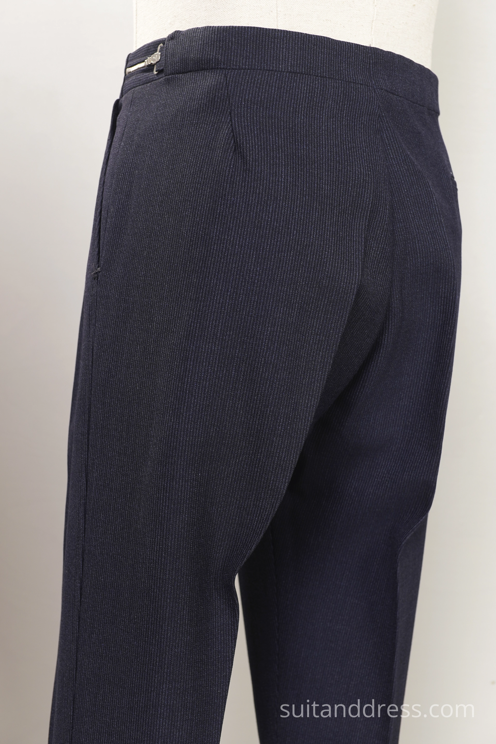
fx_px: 992
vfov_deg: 41.1
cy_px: 372
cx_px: 248
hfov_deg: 28.1
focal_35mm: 48
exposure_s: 1/10
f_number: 4.5
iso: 200
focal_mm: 32
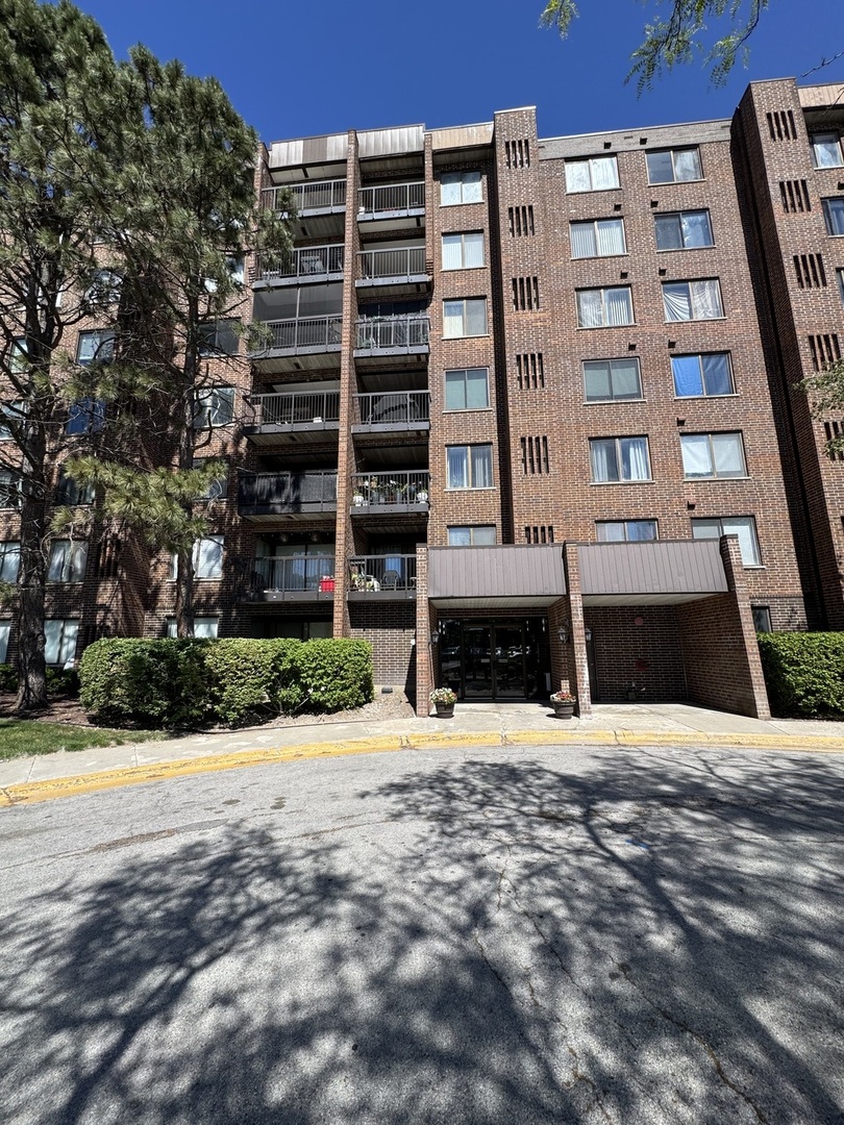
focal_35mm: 14
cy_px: 562
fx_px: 455
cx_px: 422
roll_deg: +0.4
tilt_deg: +9.7
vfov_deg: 102.1
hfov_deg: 85.7
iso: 50
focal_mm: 2.22
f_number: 2.2
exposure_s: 1/1477
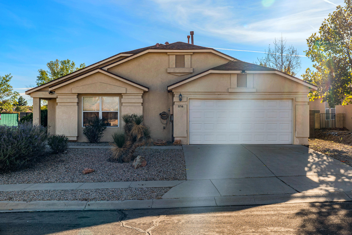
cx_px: 176
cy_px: 118
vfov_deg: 31.2
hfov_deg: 45.4
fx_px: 420
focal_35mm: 43
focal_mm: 29
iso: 160
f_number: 11
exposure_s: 1/60
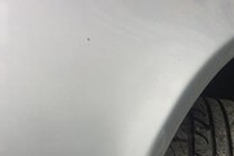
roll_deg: -0.7
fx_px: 539
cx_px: 187
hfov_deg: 24.1
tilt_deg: -23.7
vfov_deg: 15.5
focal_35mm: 83
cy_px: 212
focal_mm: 4.15
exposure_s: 1/243
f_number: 2.2
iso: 32
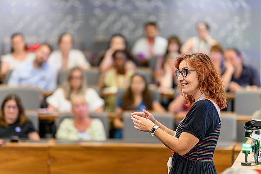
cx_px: 130
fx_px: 1002
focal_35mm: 138
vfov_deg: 9.9
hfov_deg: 14.8
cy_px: 87
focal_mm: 135
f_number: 1.8
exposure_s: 1/200
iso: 450
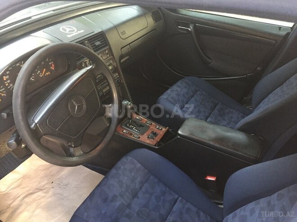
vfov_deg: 48.2
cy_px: 111
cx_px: 148
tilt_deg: -32.9
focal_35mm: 29
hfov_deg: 61.7
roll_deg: -5.2
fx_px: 249
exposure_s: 1/33
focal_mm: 4.15
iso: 320
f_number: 2.2
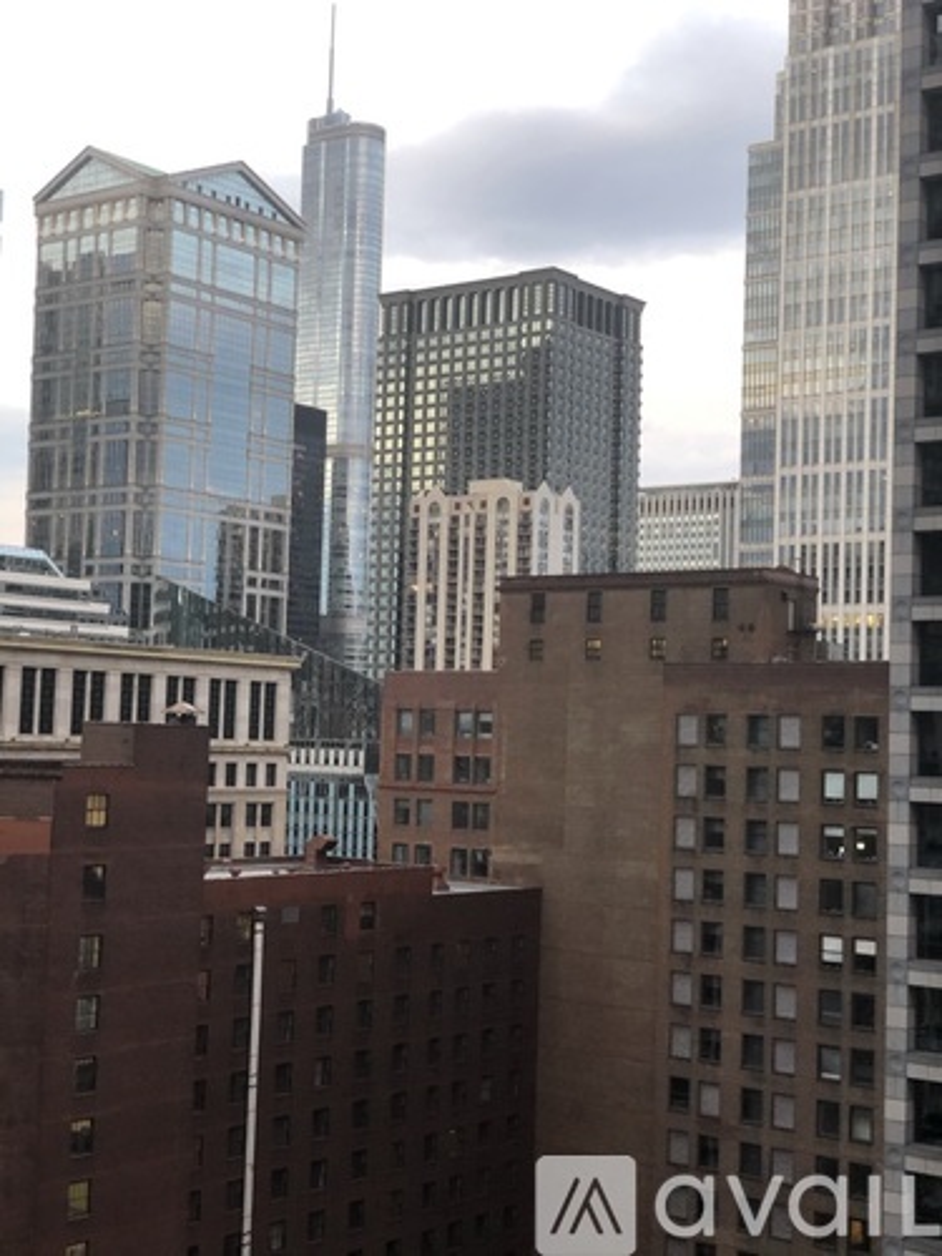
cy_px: 628
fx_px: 1887
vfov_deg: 36.8
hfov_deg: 28.0
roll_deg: -0.7
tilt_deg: +4.3
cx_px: 471
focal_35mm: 52
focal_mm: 6
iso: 80
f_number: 2.4
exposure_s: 1/40
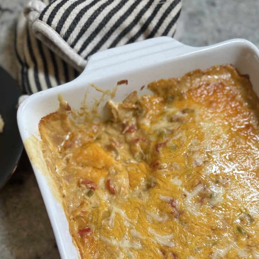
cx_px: 128
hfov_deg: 55.6
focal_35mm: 29
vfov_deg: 54.4
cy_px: 175
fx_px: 245
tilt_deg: -74.5
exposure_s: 1/120
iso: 100
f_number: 1.78
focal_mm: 6.86
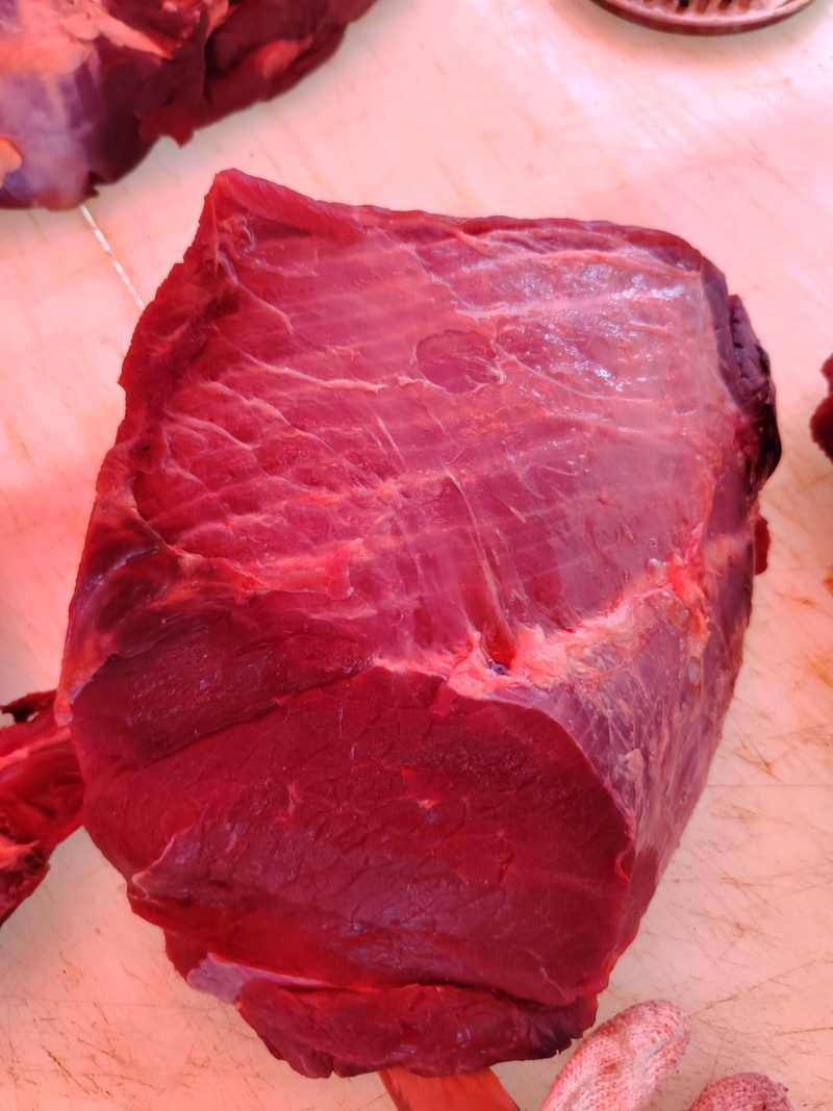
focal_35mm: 27
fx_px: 866
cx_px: 416
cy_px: 556
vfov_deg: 65.3
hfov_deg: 51.3
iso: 400
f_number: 1.8
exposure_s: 1/100
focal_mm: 6.14
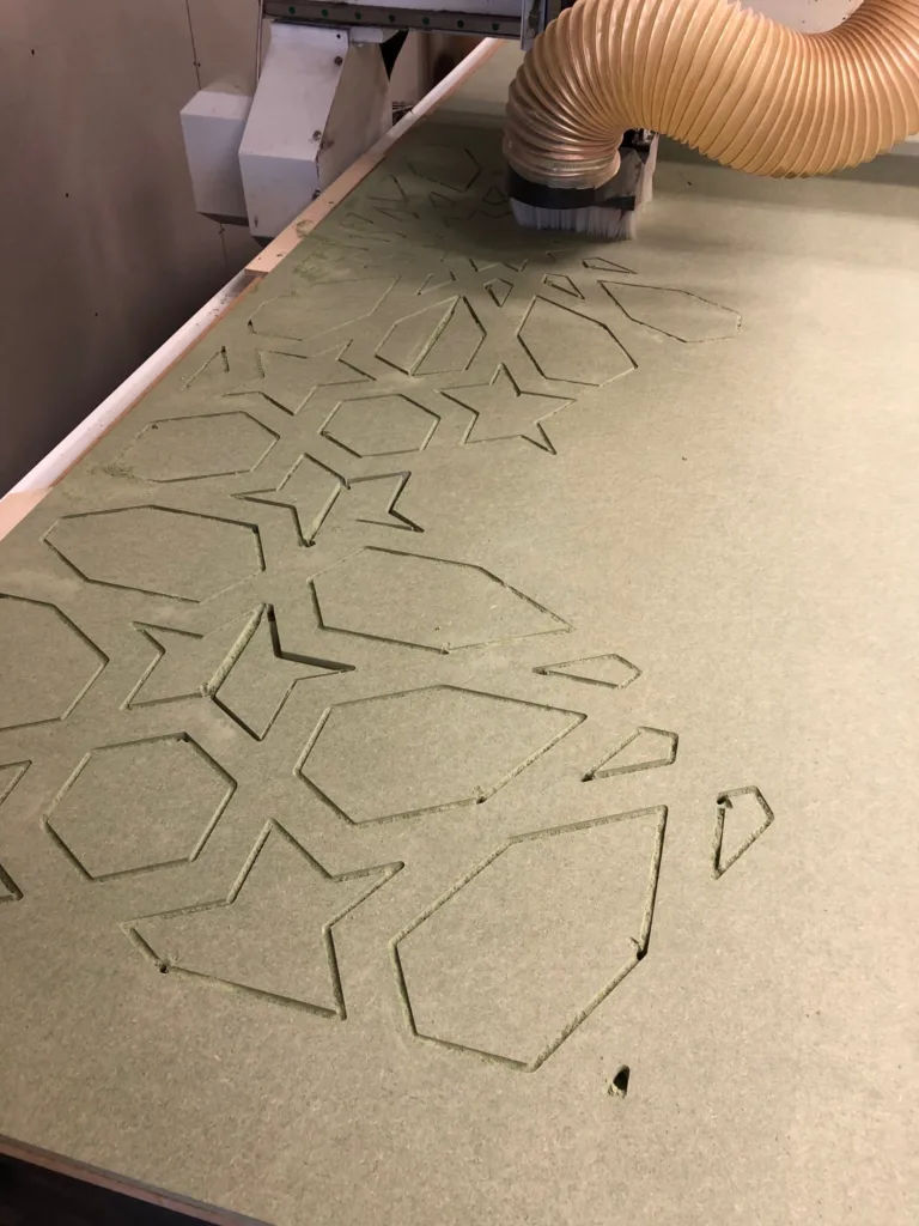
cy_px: 613
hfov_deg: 49.7
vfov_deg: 63.4
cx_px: 460
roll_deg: -1.6
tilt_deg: -41.5
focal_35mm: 28
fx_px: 991
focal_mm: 4
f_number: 1.8
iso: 40
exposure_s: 1/17
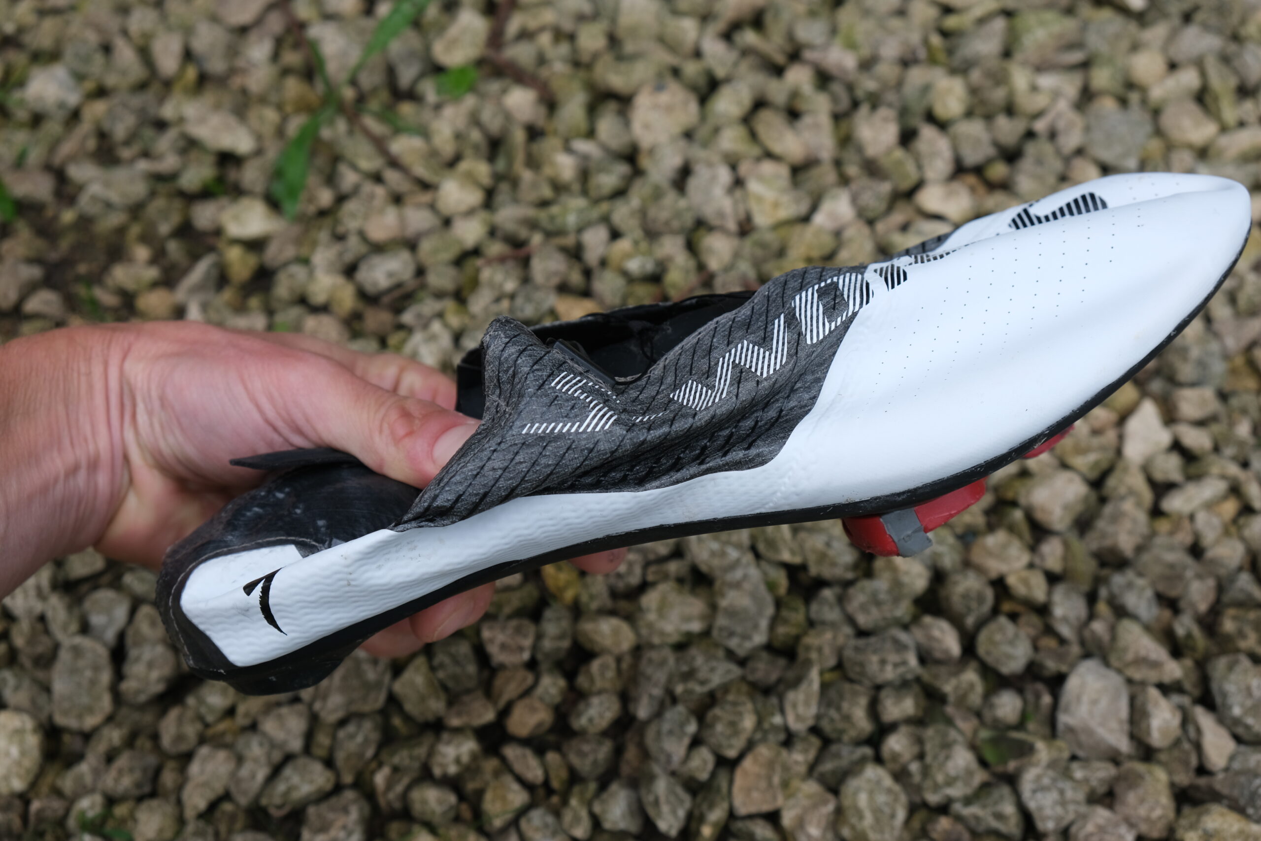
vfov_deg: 31.2
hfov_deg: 45.4
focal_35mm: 43
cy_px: 420
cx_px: 630
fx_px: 1506
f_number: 5.6
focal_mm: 28.9
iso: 160
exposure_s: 1/220
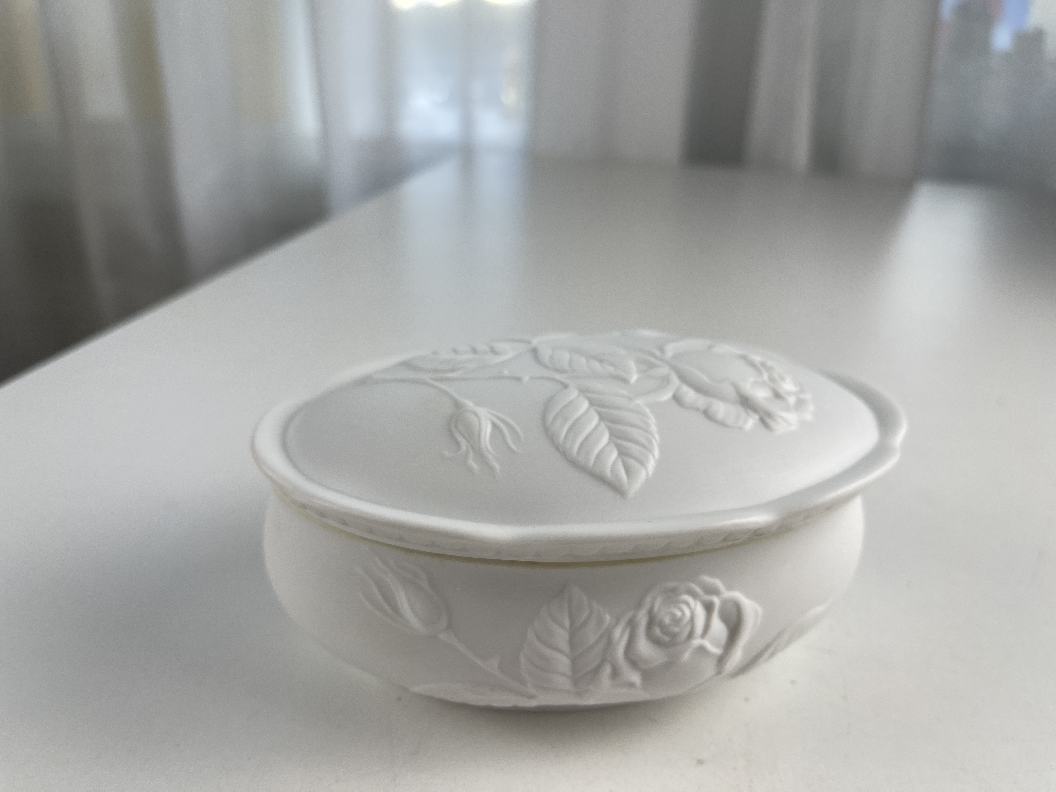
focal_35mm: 25
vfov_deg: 54.9
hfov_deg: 69.4
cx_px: 528
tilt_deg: -25.0
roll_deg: -3.1
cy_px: 396
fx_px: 763
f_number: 1.6
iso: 32
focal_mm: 5.1
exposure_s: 1/332
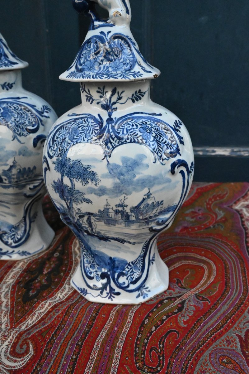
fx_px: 397
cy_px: 187
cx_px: 124
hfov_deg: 34.8
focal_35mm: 38
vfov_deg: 50.4
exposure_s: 1/4000
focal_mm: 25.5
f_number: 6.3
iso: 8000
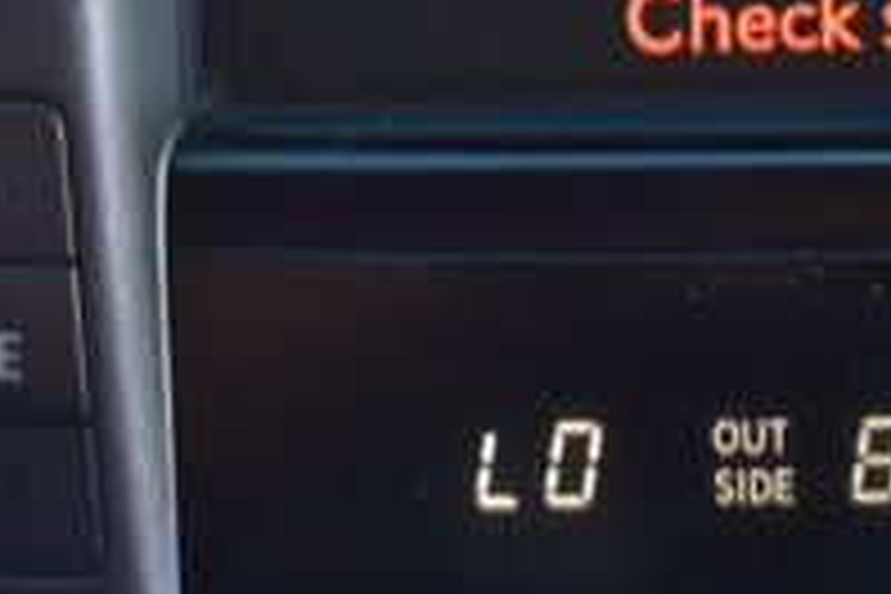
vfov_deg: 6.9
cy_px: -450
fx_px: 4791
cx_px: 1148
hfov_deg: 10.4
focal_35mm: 194
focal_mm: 25
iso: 400
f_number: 6.3
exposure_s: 1/15
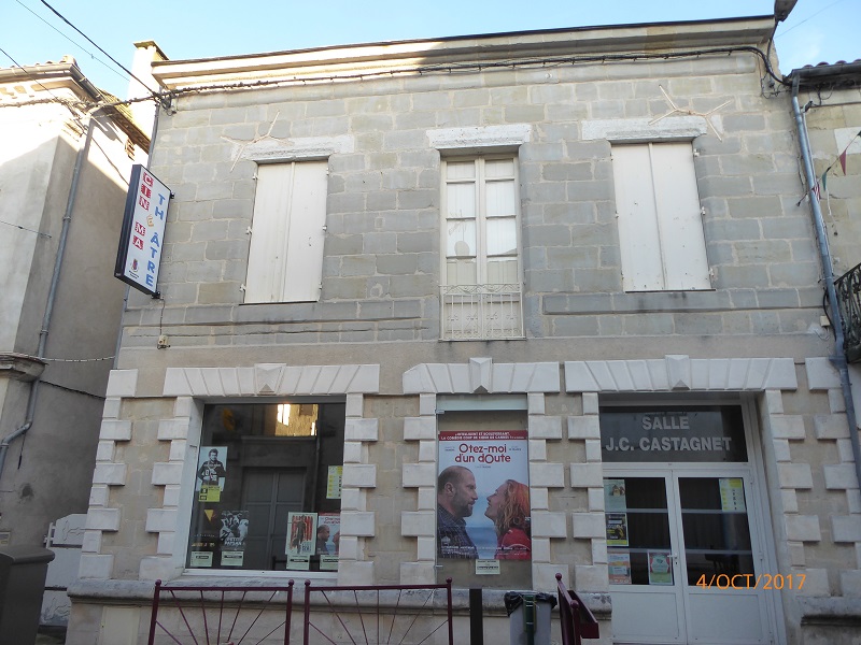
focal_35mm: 24
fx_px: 597
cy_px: 322
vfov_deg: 56.8
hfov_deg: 71.6
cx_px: 430
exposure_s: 1/100
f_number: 3.3
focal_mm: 4.3
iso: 125
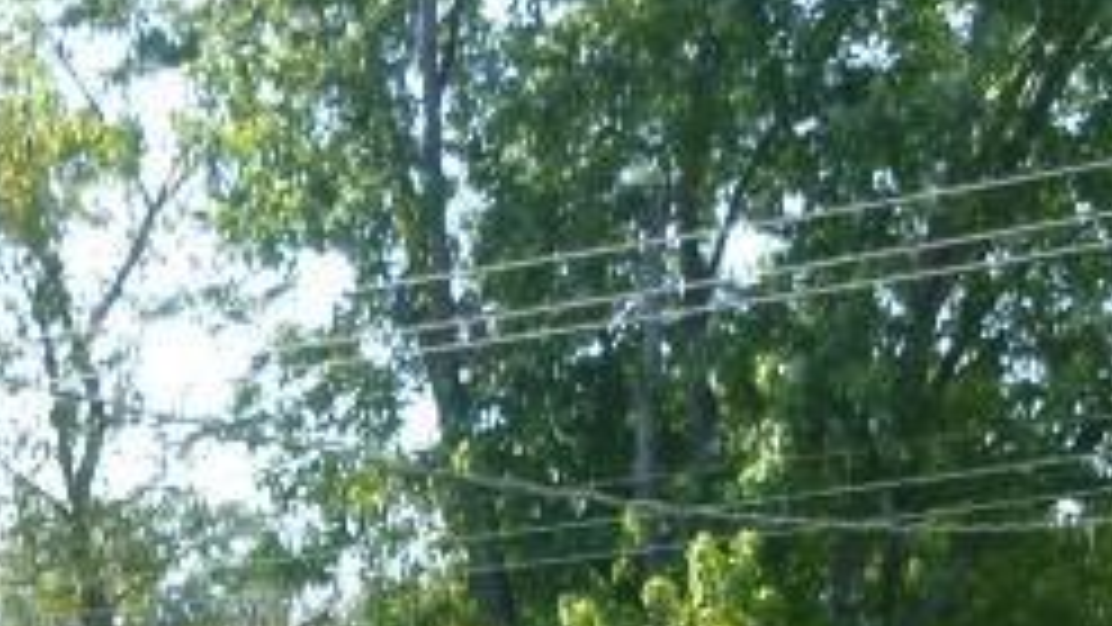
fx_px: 3863
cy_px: 1536
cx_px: 468
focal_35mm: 131
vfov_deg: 8.4
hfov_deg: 16.4
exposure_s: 1/160
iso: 100
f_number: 4.1
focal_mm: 5.2
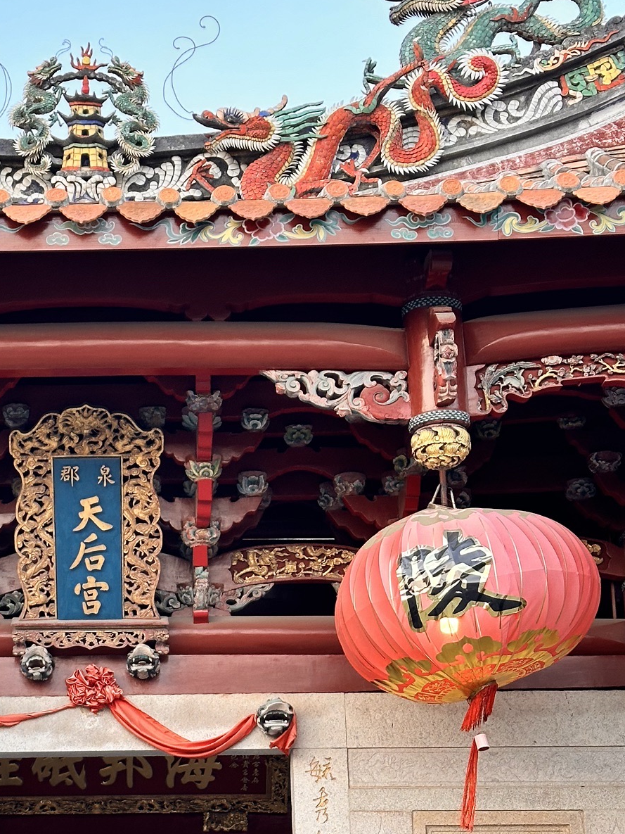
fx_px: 1950
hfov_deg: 18.0
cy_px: 583
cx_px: 101
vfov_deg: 24.0
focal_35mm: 81
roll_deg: +0.3
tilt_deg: +15.0
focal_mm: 6.86
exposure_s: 1/98
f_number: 1.78
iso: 80
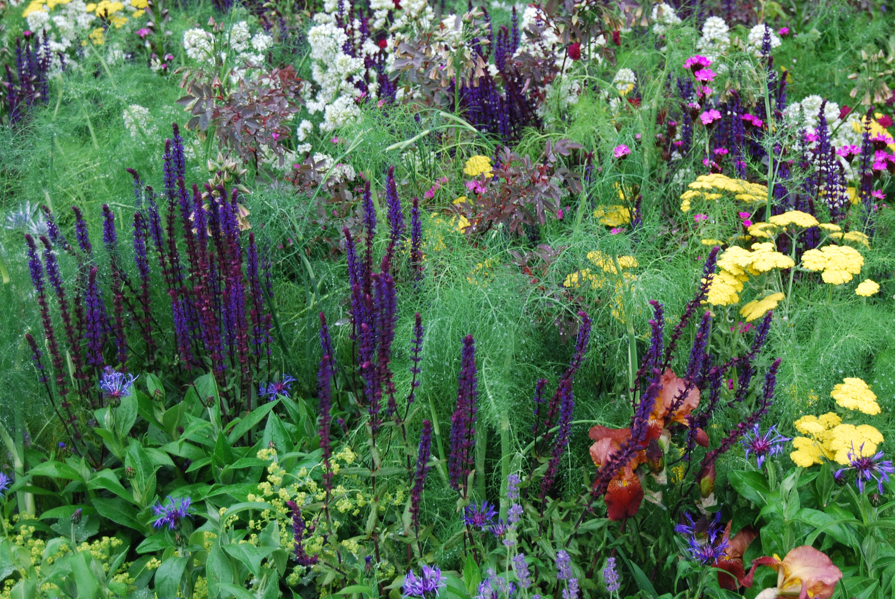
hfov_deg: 25.6
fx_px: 1966
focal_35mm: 79
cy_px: 308
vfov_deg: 17.3
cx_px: 524
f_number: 5
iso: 200
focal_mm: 40
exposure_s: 1/100
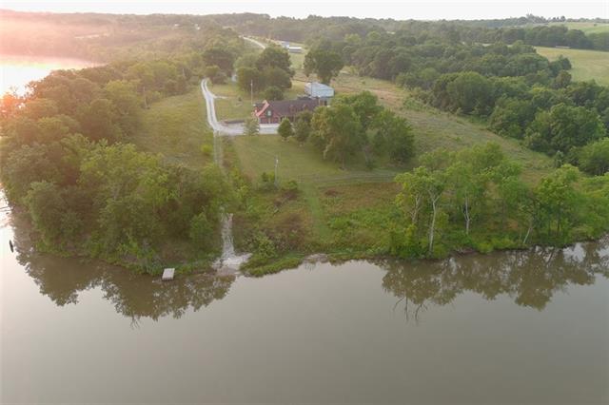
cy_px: 202
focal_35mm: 29
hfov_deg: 63.7
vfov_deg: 44.9
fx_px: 490
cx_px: 304
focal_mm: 10.57
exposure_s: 1/80
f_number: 2.8
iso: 100
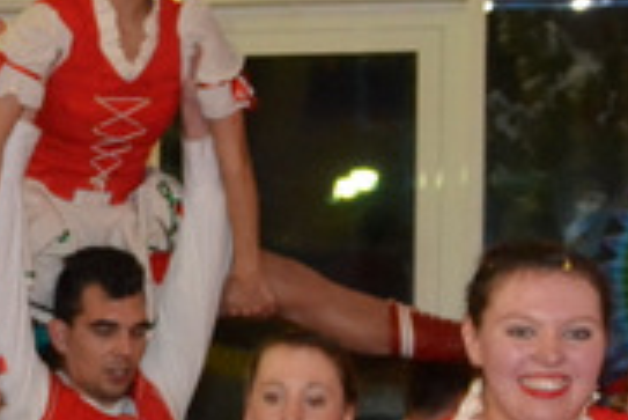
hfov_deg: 14.1
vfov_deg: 9.9
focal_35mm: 139
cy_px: 319
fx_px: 2427
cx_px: -201
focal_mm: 28
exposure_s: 1/60
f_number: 4
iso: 3200
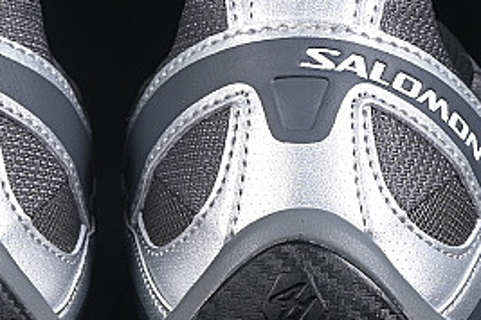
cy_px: 108
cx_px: 113
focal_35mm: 303
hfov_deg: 6.8
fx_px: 4048
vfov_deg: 4.5
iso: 160
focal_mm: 50
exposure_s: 1/60
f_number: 6.3
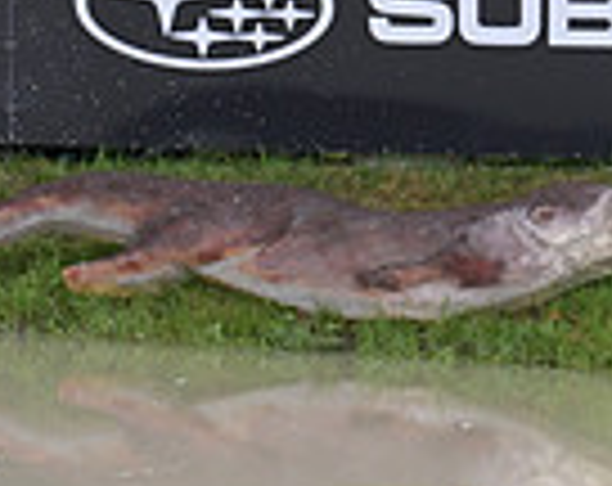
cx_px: -522
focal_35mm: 442
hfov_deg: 4.3
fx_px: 7983
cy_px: -236
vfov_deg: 3.5
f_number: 5.6
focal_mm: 110
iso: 1100
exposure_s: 1/1250
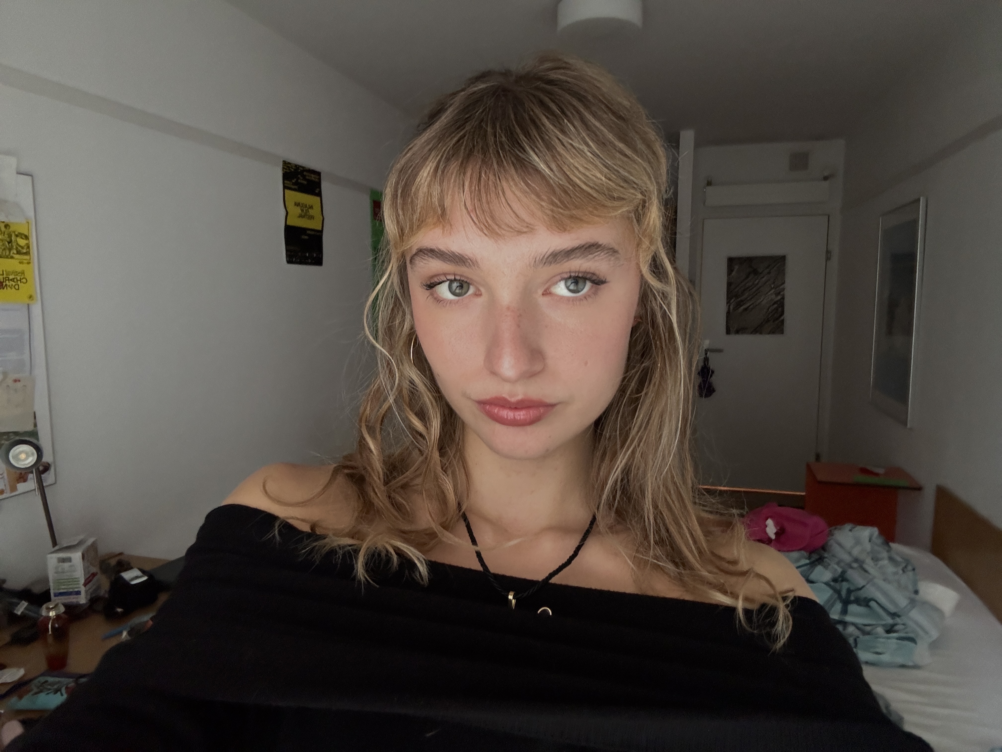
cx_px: 501
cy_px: 376
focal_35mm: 23
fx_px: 666
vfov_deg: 58.9
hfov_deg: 73.9
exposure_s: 1/57
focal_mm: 2.69
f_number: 1.9
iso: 320
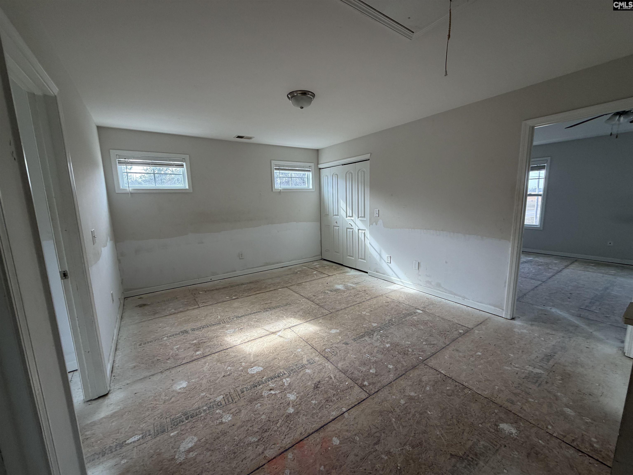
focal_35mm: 14
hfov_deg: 102.1
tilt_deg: -8.4
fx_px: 256
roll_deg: +2.0
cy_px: 238
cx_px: 316
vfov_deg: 85.7
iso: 125
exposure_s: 1/121
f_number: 2.2
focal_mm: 2.22
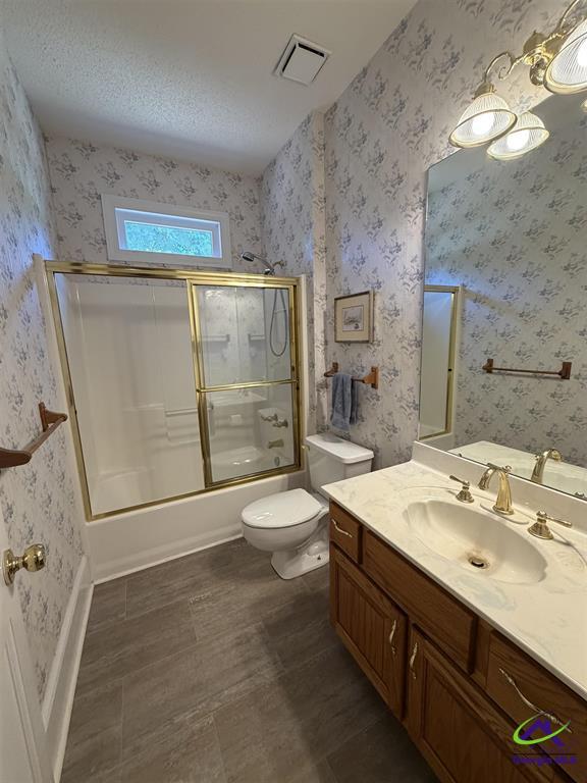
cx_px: 294
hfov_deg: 85.7
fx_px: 317
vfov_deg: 102.1
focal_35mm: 14
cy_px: 392
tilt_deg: -9.7
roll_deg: +1.6
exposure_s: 1/120
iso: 320
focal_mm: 2.22
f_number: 2.2
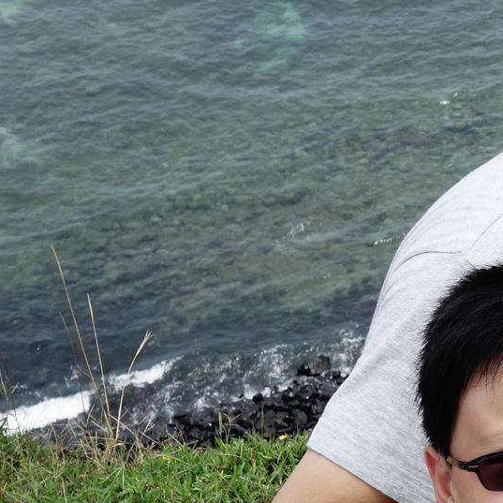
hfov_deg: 12.1
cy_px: 206
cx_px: 820
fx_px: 2236
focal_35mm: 136
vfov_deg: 12.8
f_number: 5.6
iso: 125
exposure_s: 1/400
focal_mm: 16.01
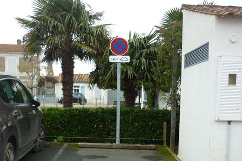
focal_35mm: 46
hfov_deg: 42.8
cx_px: 121
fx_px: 309
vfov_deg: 28.6
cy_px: 126
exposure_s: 1/100
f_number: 2.8
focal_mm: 5.5
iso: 80
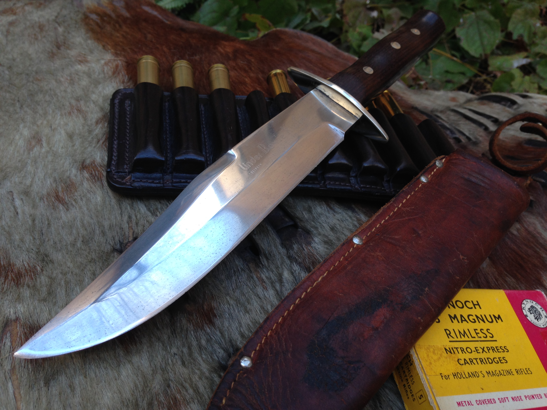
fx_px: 521
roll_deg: -16.9
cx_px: 274
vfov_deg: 42.9
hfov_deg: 55.4
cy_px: 205
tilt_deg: -37.7
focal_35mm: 33
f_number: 2.4
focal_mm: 4.12
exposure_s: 1/40
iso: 50
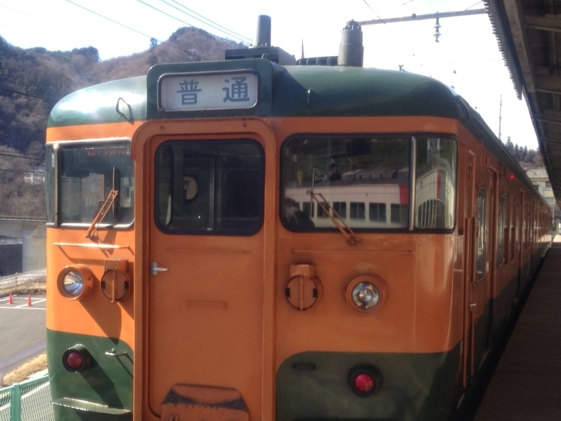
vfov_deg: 26.1
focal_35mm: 56
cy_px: 254
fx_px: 908
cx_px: 247
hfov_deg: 34.3
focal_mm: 4.28
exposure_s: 1/635
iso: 64
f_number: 2.4
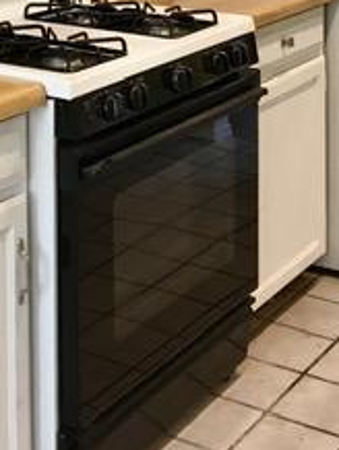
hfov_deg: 17.4
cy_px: -91
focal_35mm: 85
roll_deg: +0.0
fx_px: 1108
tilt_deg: -5.4
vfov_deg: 21.4
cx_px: 128
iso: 80
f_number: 2.2
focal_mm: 4.15
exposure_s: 1/30
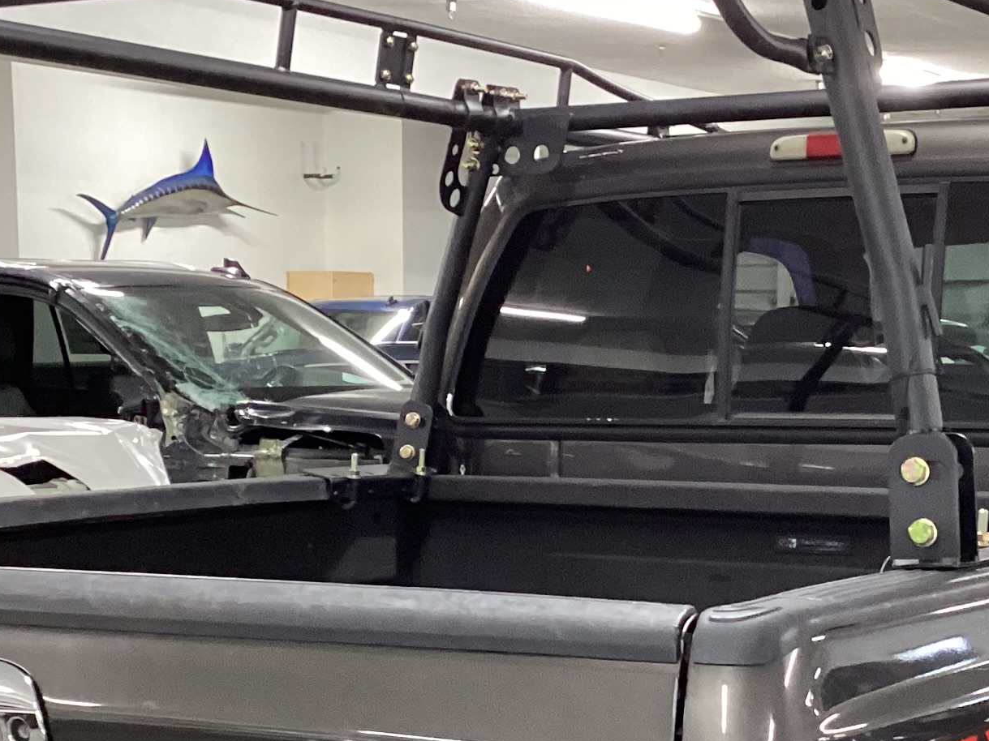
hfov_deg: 23.5
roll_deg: -0.7
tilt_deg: -10.1
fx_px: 2371
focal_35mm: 83
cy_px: 647
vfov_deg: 17.5
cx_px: 562
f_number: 2.4
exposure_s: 1/40
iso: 320
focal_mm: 3.3
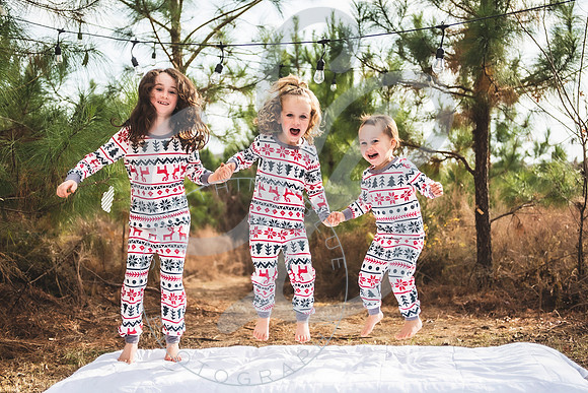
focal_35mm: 59
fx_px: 968
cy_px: 151
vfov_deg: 22.9
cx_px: 294
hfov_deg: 33.8
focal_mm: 44
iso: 100
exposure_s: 1/800
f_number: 2.8
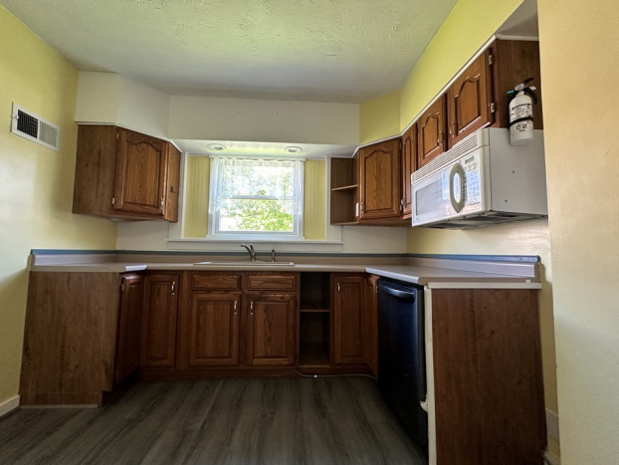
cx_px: 302
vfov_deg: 81.8
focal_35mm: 15
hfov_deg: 98.1
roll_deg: -0.6
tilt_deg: +4.9
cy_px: 234
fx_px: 268
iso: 160
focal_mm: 2.22
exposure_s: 1/60
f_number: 2.2
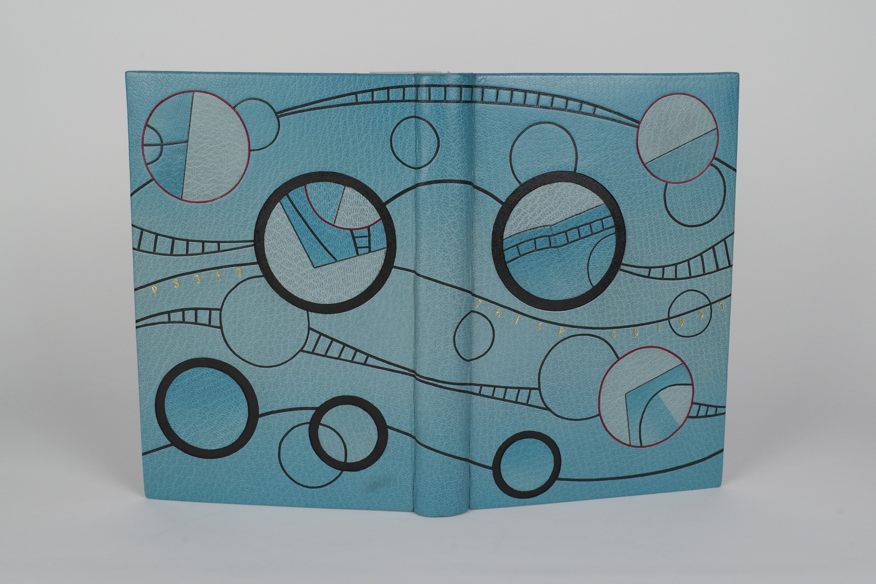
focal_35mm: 53
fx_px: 1290
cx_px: 438
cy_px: 292
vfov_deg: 25.5
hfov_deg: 37.5
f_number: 13
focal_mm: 35
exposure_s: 1/160
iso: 1600
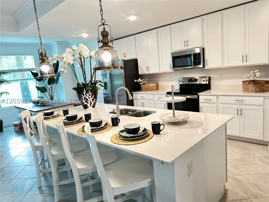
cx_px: 134
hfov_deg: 71.6
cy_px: 101
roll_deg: +5.9
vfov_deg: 56.8
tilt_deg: -10.0
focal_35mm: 24
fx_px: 187
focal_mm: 6.86
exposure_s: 1/60
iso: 400
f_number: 1.78
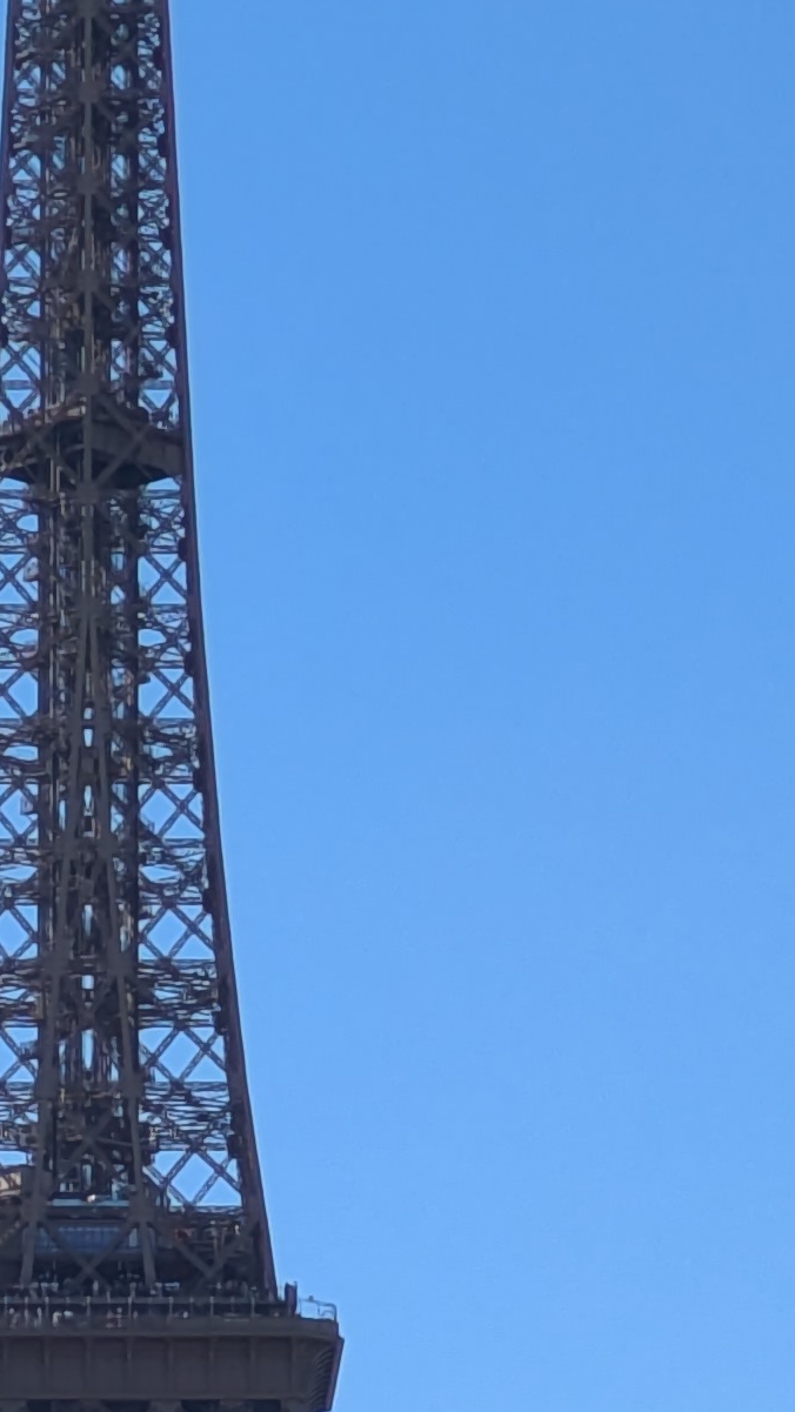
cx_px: 52
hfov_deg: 5.7
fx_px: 8016
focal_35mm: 214
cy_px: 1471
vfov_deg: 10.0
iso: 46
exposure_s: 1/2427
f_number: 1.89
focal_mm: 5.43
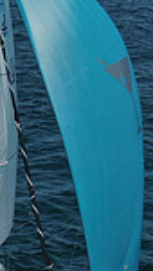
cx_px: 77
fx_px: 1449
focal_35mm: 201
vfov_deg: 10.7
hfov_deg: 6.0
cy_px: 168
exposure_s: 1/1600
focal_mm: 8.6
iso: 100
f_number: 3.8
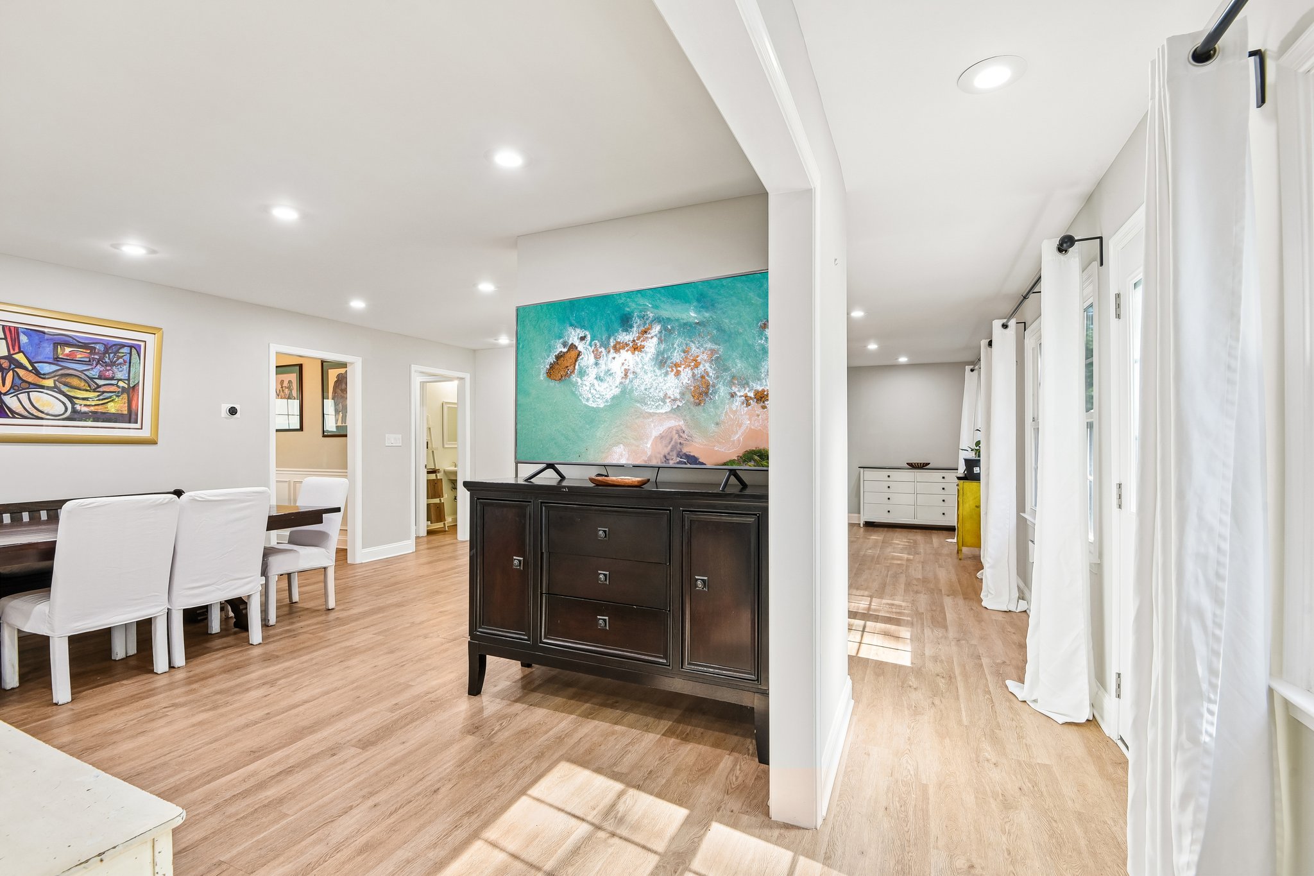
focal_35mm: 16
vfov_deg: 73.7
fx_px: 584
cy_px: 438
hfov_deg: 96.7
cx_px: 657
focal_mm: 16
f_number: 8
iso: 400
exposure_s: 1/20
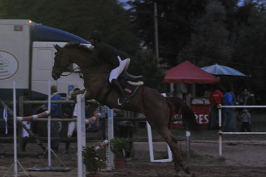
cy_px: 99
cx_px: 126
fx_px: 1402
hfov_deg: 10.8
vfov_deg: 7.2
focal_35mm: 190
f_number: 3.2
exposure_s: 1/200
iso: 1600
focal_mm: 112
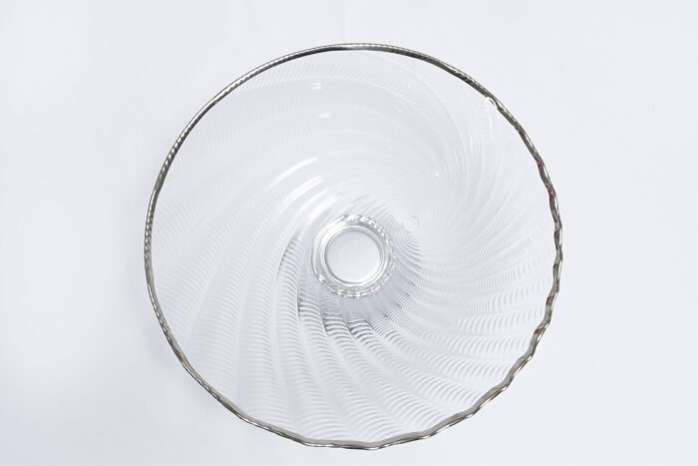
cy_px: 233
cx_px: 349
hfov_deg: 46.4
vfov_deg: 31.9
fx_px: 814
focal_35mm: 42
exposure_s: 1/125
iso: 3200
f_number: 10
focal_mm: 28
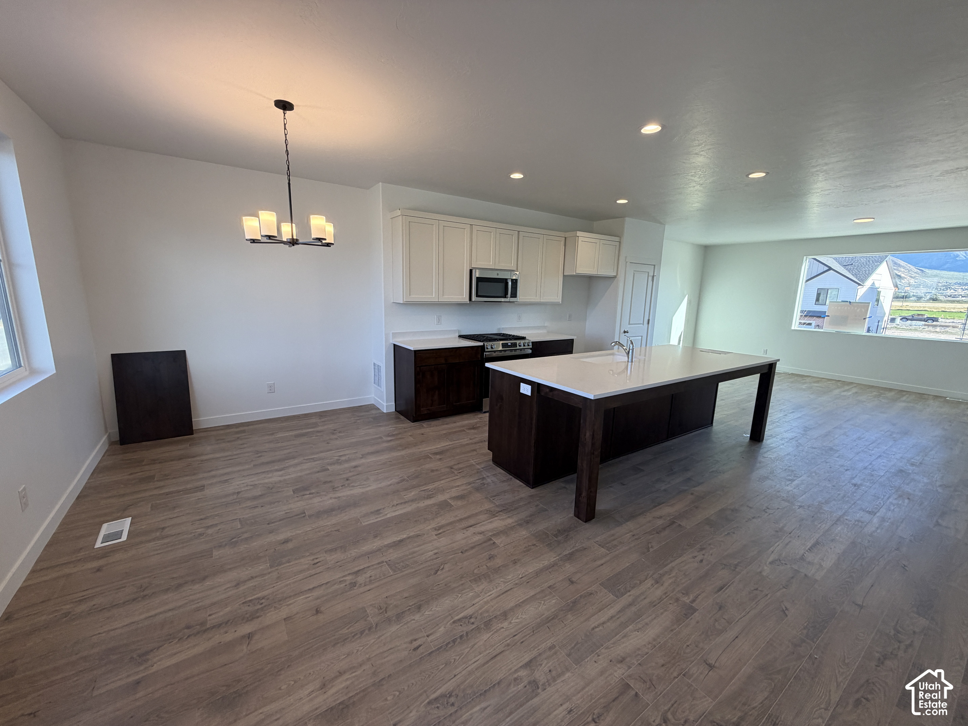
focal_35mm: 14
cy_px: 363
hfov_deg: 102.1
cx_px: 484
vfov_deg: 85.7
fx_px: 391
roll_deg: -1.6
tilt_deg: -10.8
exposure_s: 1/120
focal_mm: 2.22
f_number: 2.2
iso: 100
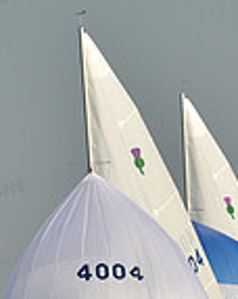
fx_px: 11118
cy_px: 296
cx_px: 134
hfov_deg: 1.2
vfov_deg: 1.5
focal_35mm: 1260
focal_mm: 330
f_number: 7.1
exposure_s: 1/1600
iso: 250
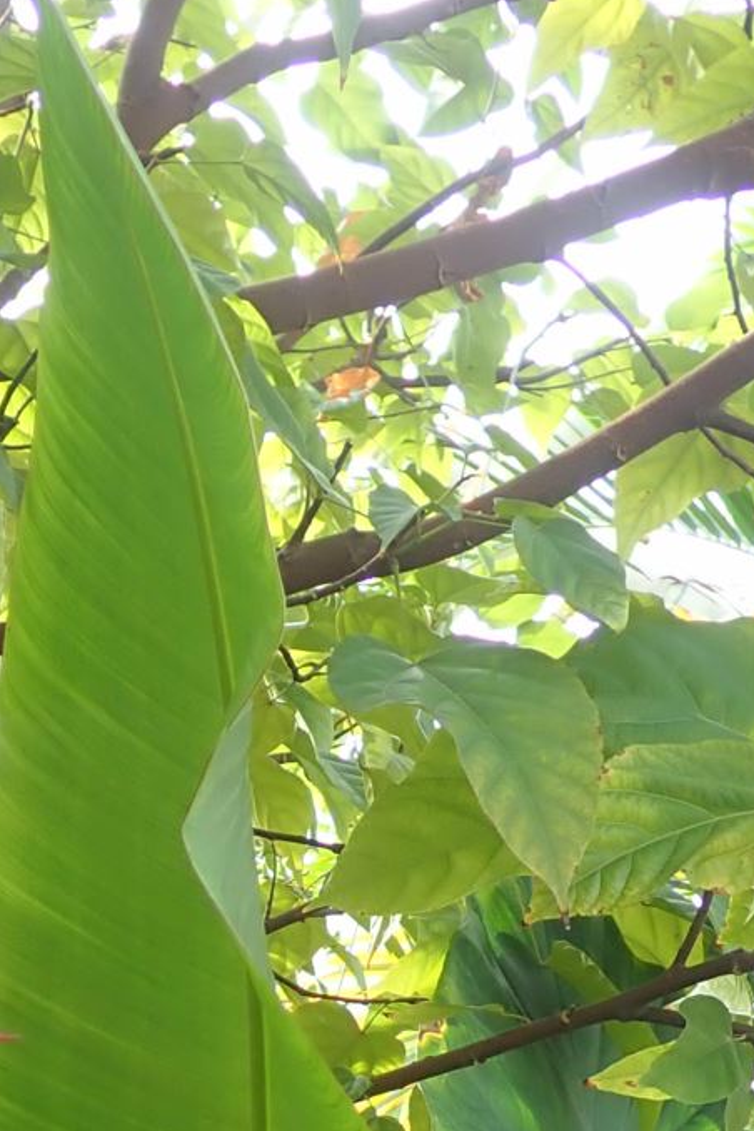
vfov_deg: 21.5
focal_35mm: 92
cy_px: 1096
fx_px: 2890
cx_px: 48
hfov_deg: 14.7
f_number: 2.3
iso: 100
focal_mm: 5.5
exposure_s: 1/80
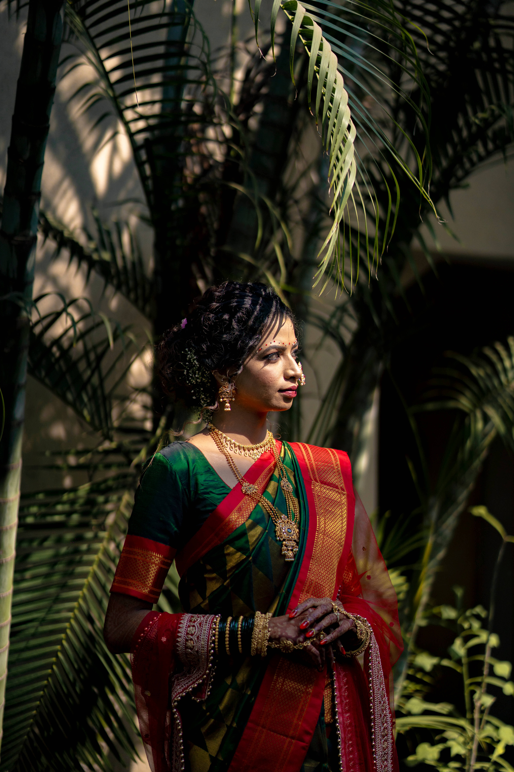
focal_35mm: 85
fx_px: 1820
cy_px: 386
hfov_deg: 16.1
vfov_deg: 23.9
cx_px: 257
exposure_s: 1/4000
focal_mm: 85
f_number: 1.8
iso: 125
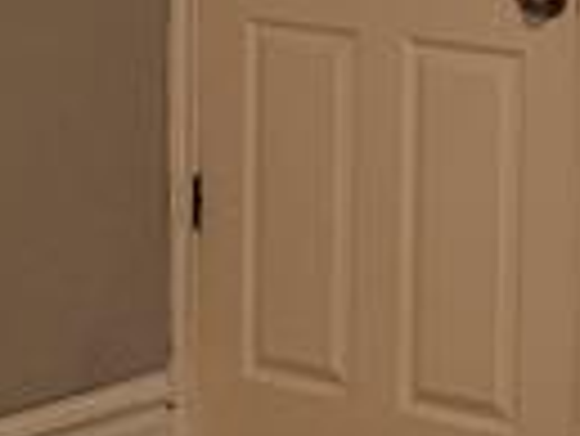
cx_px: 670
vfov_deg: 8.0
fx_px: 3069
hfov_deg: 10.6
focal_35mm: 183
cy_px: -193
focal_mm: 6.3
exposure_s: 1/120
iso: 400
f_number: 1.7
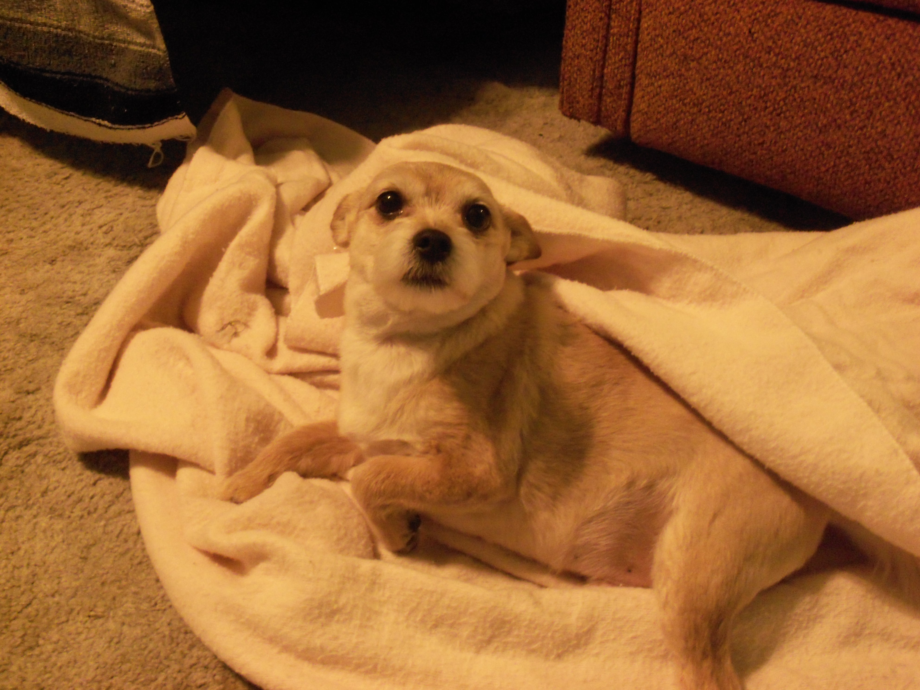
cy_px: 345
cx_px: 460
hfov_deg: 52.6
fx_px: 930
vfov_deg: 40.7
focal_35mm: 35
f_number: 3
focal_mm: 6.3
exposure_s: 1/20
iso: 400
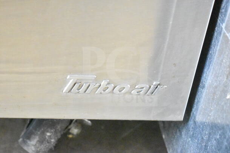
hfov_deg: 24.6
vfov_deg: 16.6
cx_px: 115
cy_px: 76
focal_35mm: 82
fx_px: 527
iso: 25600
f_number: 5.6
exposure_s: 1/50
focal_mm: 55
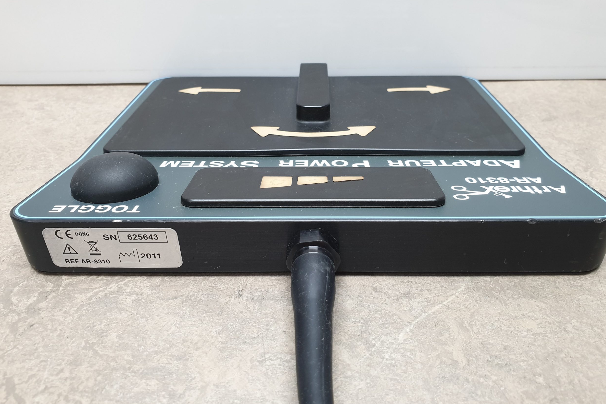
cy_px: 193
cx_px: 312
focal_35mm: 28
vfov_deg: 46.4
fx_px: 471
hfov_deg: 65.5
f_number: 2.4
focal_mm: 4.3
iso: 160
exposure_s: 1/50
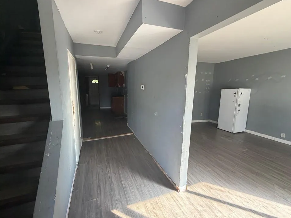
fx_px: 126
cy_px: 108
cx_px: 137
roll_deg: -0.9
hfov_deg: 98.1
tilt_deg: -8.6
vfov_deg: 81.7
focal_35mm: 15
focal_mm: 2.22
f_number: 2.2
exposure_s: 1/121
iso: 320
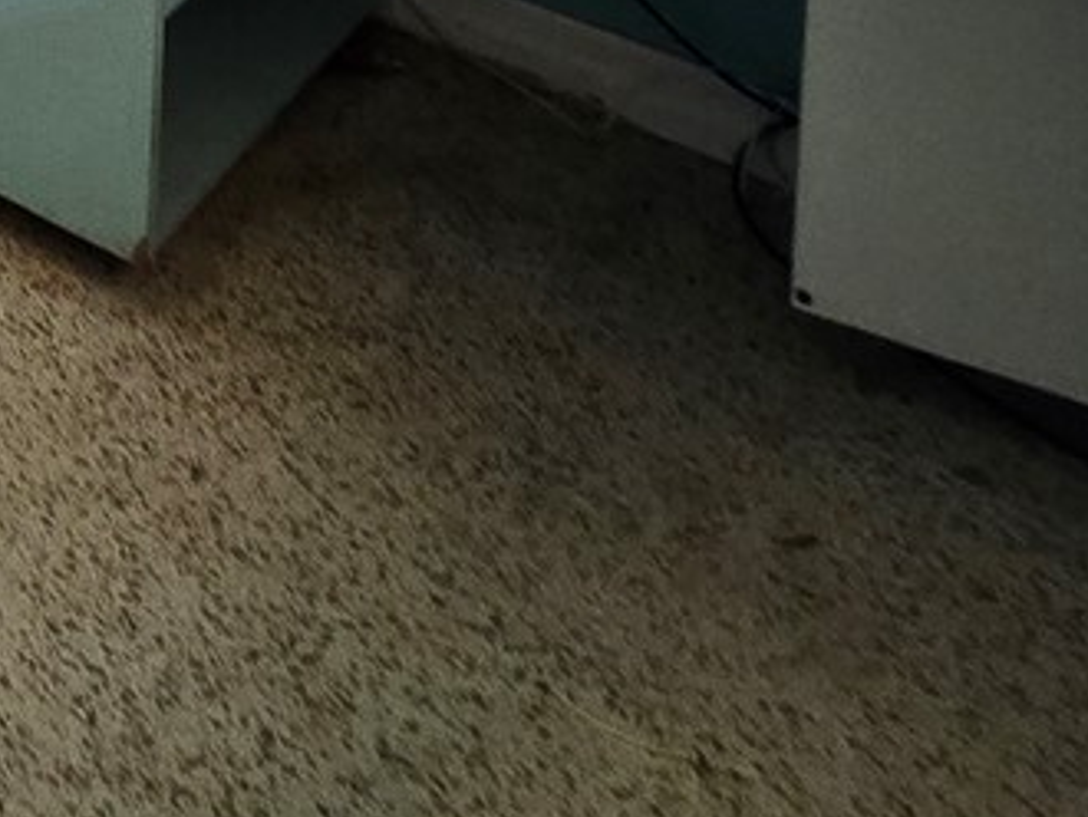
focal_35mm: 63
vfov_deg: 14.9
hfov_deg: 21.1
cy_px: -1123
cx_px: -851
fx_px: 1982
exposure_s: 1/60
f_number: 2.2
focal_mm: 2.2
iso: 200
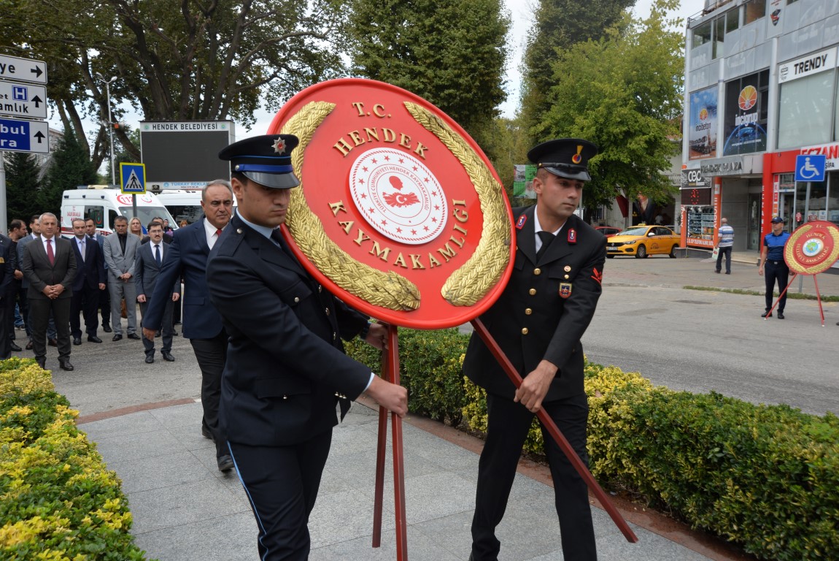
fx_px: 793
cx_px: 420
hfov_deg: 55.8
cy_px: 280
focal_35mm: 34
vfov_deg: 38.9
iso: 200
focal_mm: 34
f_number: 8
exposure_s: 1/250
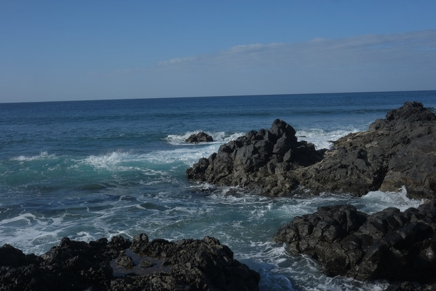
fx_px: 497
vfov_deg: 32.6
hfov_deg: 47.4
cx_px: 218
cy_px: 146
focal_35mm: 41
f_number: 11
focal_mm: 27
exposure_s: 1/400
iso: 200
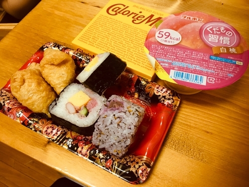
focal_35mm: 29
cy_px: 94
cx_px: 124
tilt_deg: -58.9
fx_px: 209
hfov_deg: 61.7
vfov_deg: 48.2
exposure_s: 1/33
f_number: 2.2
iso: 200
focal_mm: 4.15
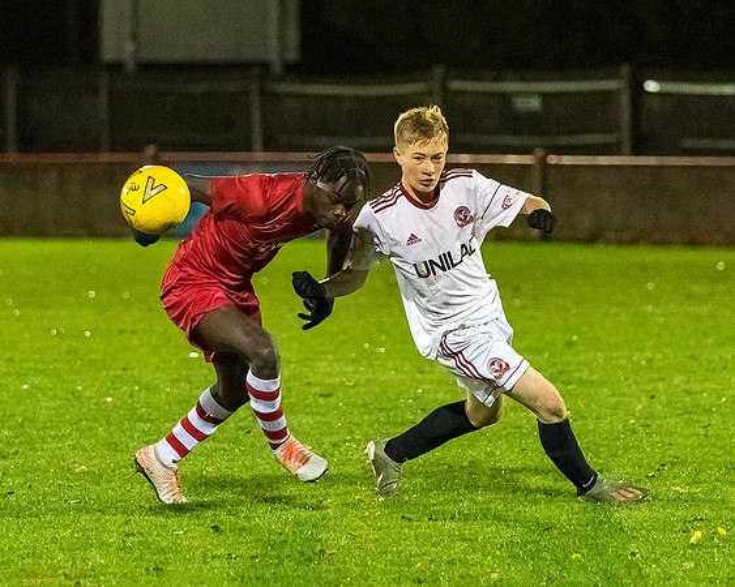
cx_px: 327
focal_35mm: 298
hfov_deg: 6.5
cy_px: 275
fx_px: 6474
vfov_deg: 5.2
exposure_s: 1/1000
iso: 6400
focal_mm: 138
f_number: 2.8
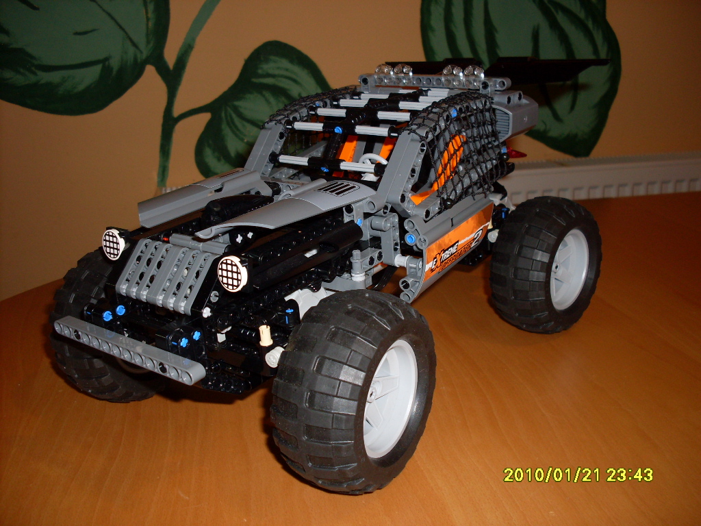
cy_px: 263
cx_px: 350
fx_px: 770
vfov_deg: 37.7
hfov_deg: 49.0
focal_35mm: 38
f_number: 2.8
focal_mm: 6.3
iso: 100
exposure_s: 1/45
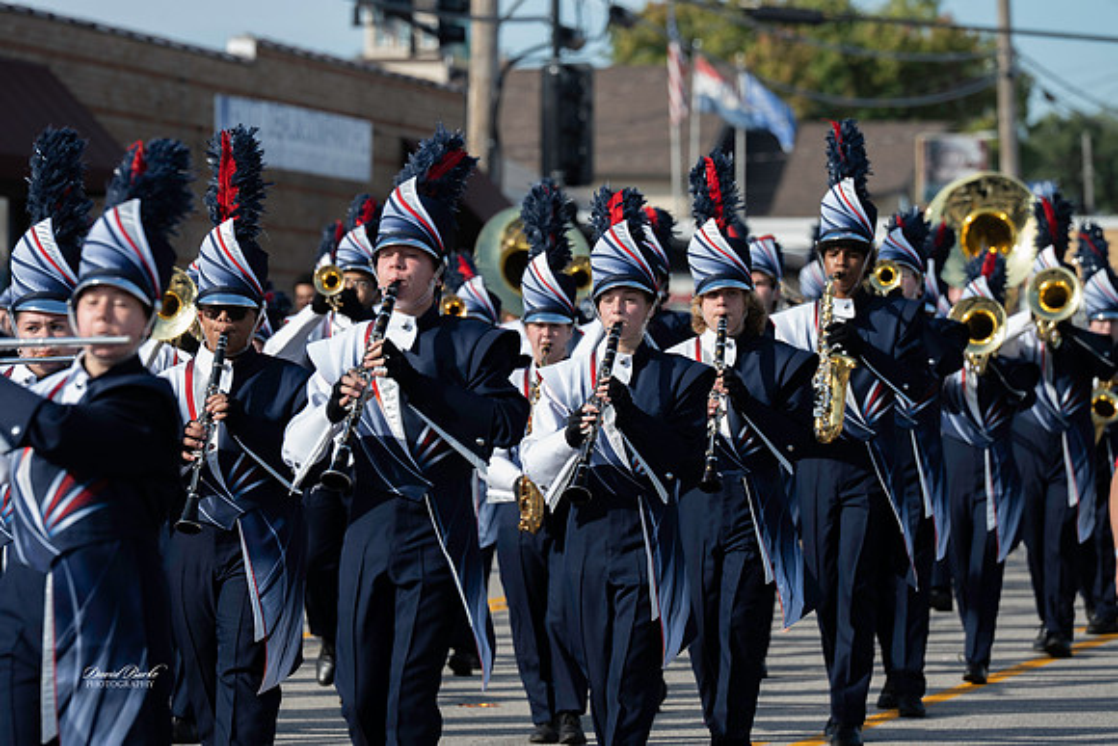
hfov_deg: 10.3
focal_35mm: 200
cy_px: 373
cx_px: 559
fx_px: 6212
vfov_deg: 6.9
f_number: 5.6
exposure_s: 1/640
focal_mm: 200
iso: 200
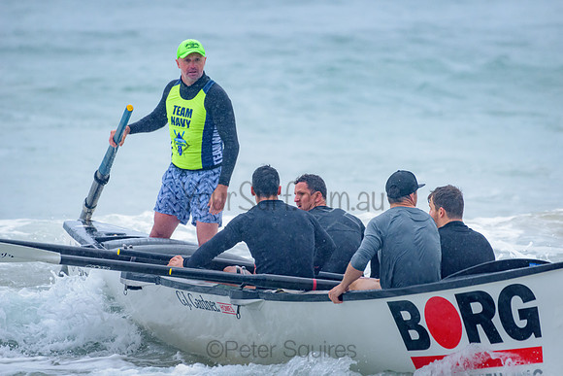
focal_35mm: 506
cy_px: 186
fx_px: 7917
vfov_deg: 2.7
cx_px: 282
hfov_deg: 4.1
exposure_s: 1/1250
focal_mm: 500
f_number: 5.6
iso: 1800
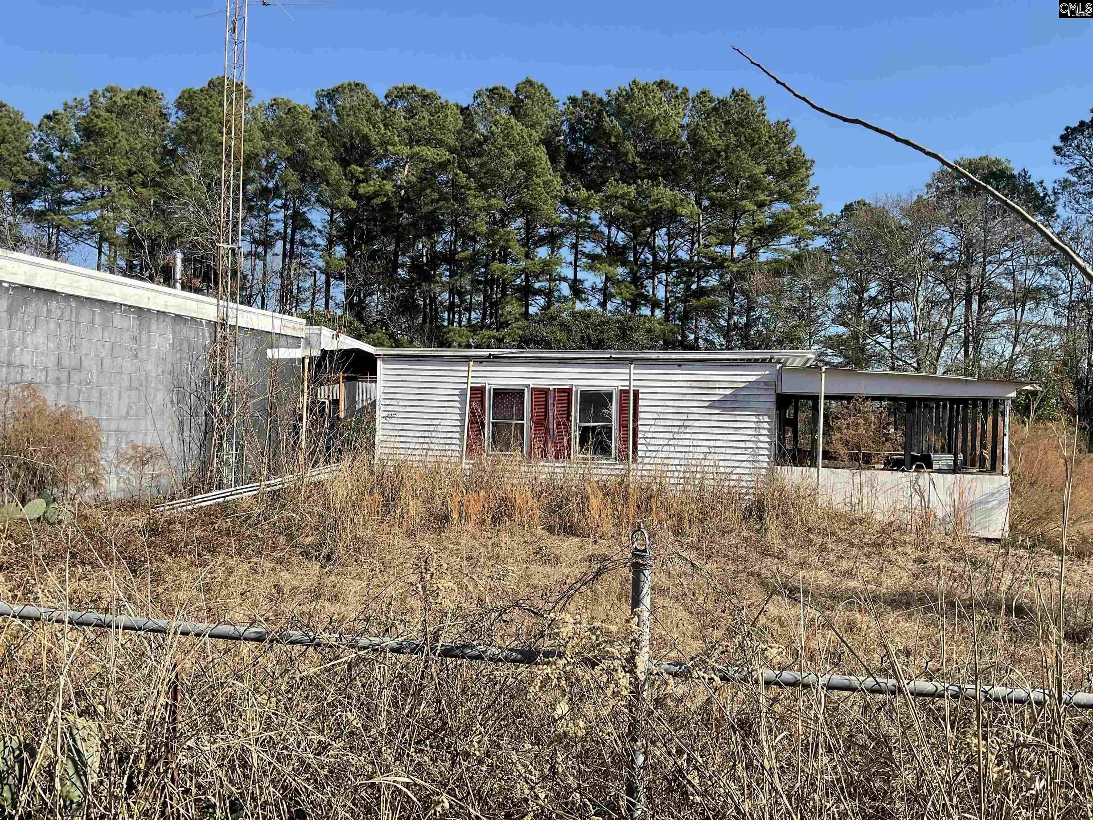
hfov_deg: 61.7
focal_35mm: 29
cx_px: 546
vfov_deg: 48.2
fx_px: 916
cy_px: 410
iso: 16
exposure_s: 1/1412
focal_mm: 3
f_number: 1.8
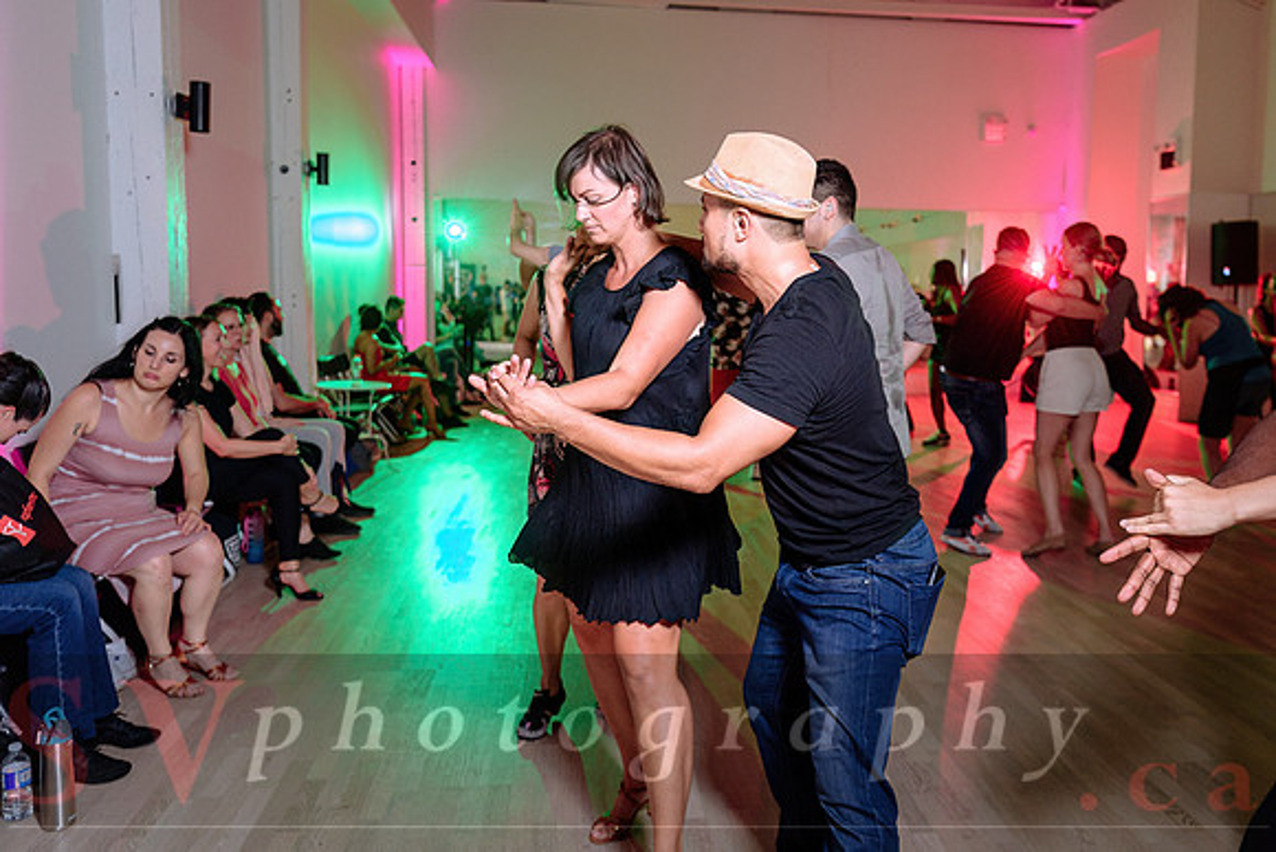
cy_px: 384
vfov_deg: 42.8
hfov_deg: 60.8
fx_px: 1085
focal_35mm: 31
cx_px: 701
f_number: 2.8
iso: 800
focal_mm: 27
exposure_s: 1/100
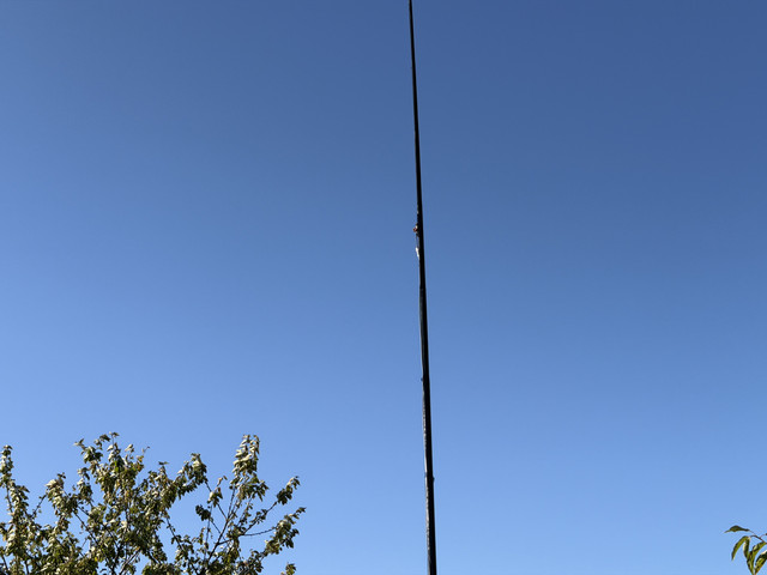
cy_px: 288
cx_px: 384
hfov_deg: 39.7
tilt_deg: +26.1
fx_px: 1064
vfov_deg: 30.3
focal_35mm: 48
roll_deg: +0.1
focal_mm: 6.76
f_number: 1.78
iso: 64
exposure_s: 1/4098
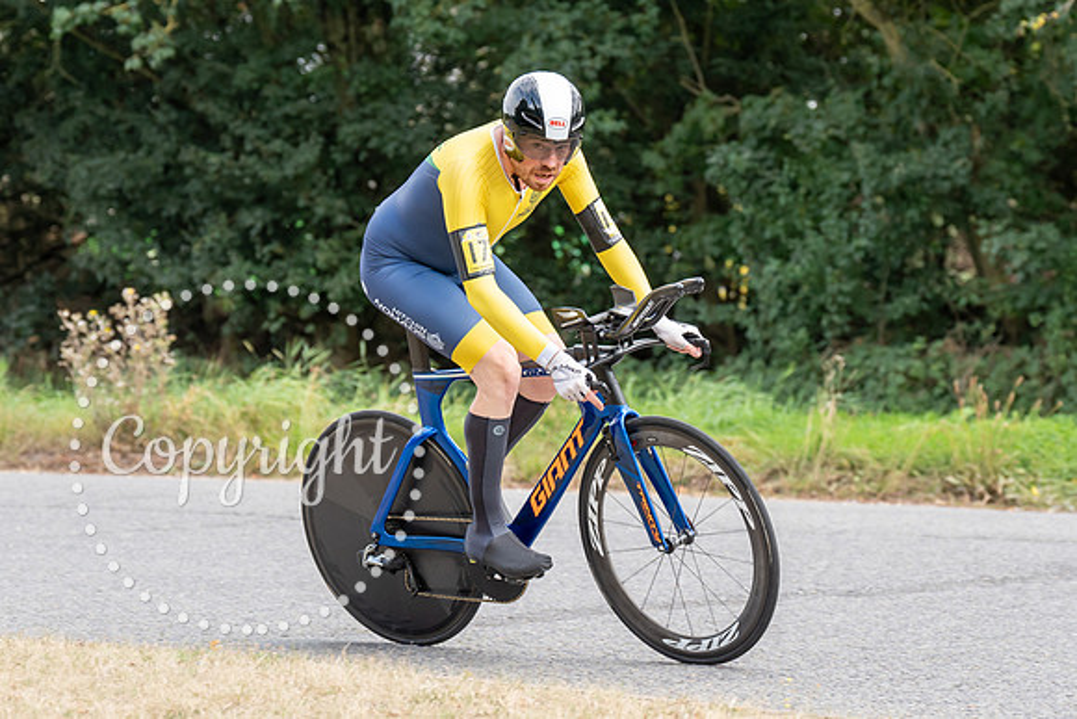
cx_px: 546
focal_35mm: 140
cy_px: 247
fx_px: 4202
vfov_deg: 9.8
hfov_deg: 14.6
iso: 800
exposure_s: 1/1000
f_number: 4
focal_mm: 99
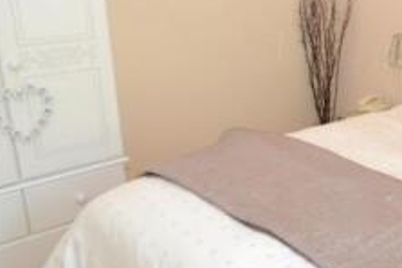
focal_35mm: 48
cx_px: 361
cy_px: 136
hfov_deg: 38.0
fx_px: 542
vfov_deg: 27.9
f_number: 3.8
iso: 400
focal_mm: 11
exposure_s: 1/60
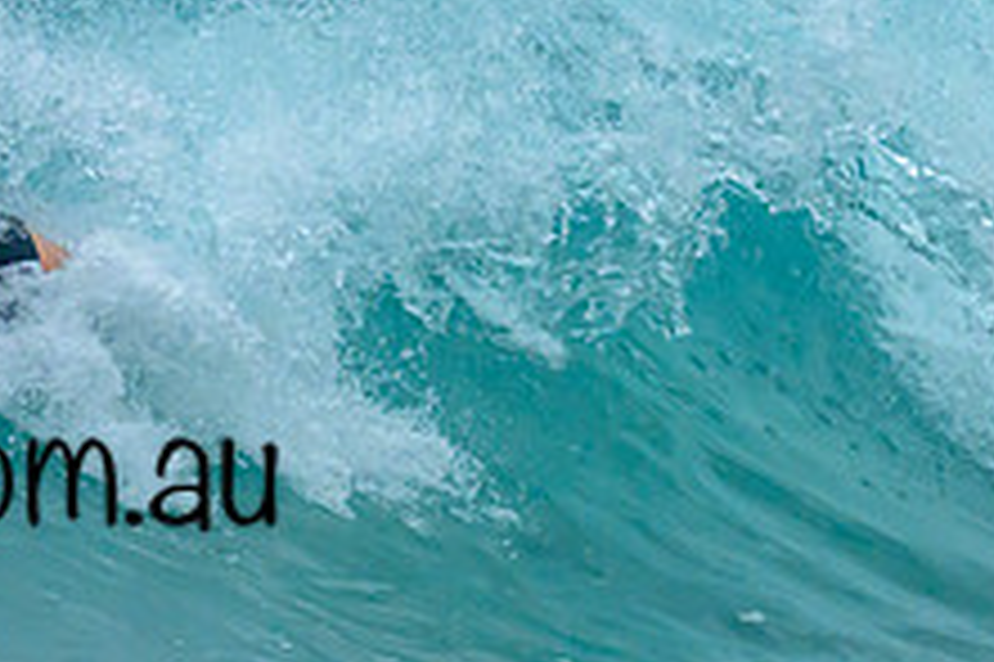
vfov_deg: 0.5
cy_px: 214
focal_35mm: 2889
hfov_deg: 0.7
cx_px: 292
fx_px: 79707
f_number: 6.3
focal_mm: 800
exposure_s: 1/2500
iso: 1250
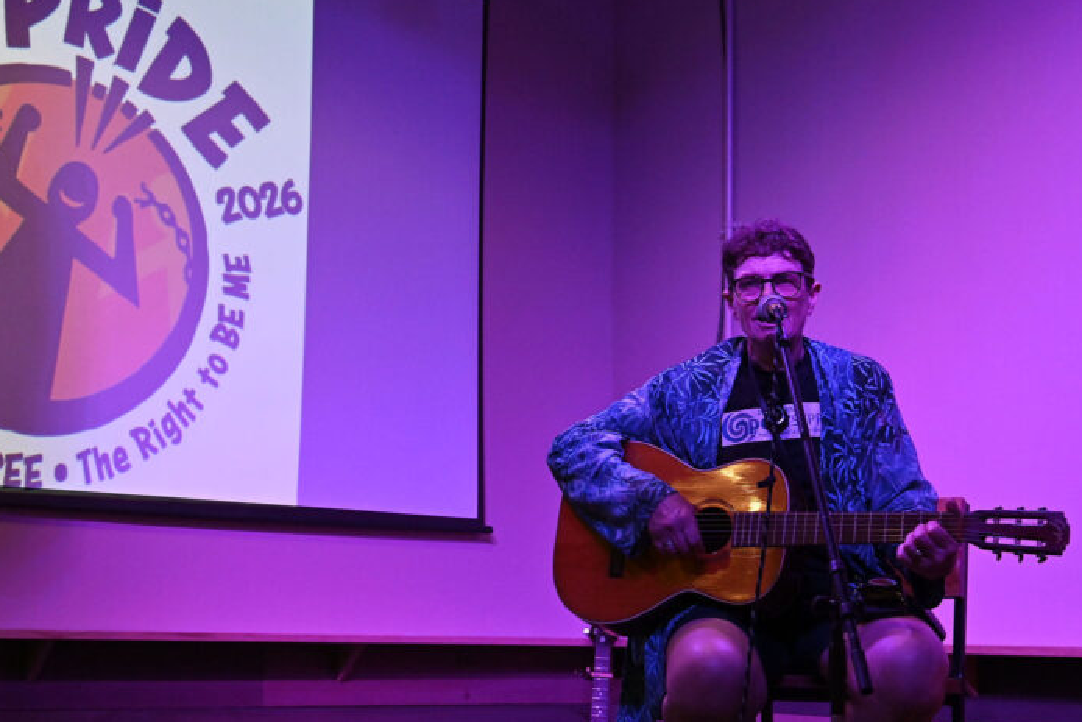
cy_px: 389
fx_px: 1864
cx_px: 443
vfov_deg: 21.9
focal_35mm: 62
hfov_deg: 32.3
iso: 2000
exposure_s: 1/200
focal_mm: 28
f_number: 3.5
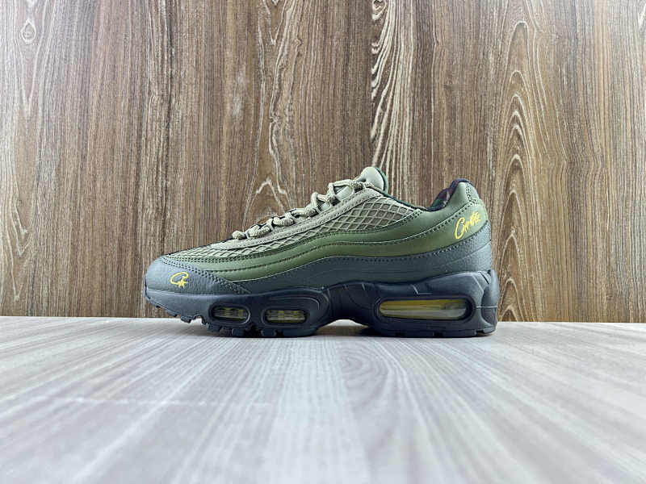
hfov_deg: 67.3
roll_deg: -0.4
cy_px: 242
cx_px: 323
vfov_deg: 53.1
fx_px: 485
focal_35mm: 26
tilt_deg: +2.8
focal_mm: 5.7
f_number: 1.5
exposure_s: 1/100
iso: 40
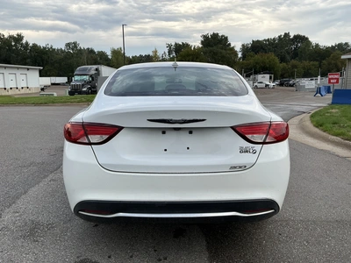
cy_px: 132
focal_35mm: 28
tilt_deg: -5.0
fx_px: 284
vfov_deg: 49.7
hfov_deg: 63.4
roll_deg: -0.7
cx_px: 176
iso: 25
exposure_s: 1/465
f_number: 1.8
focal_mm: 3
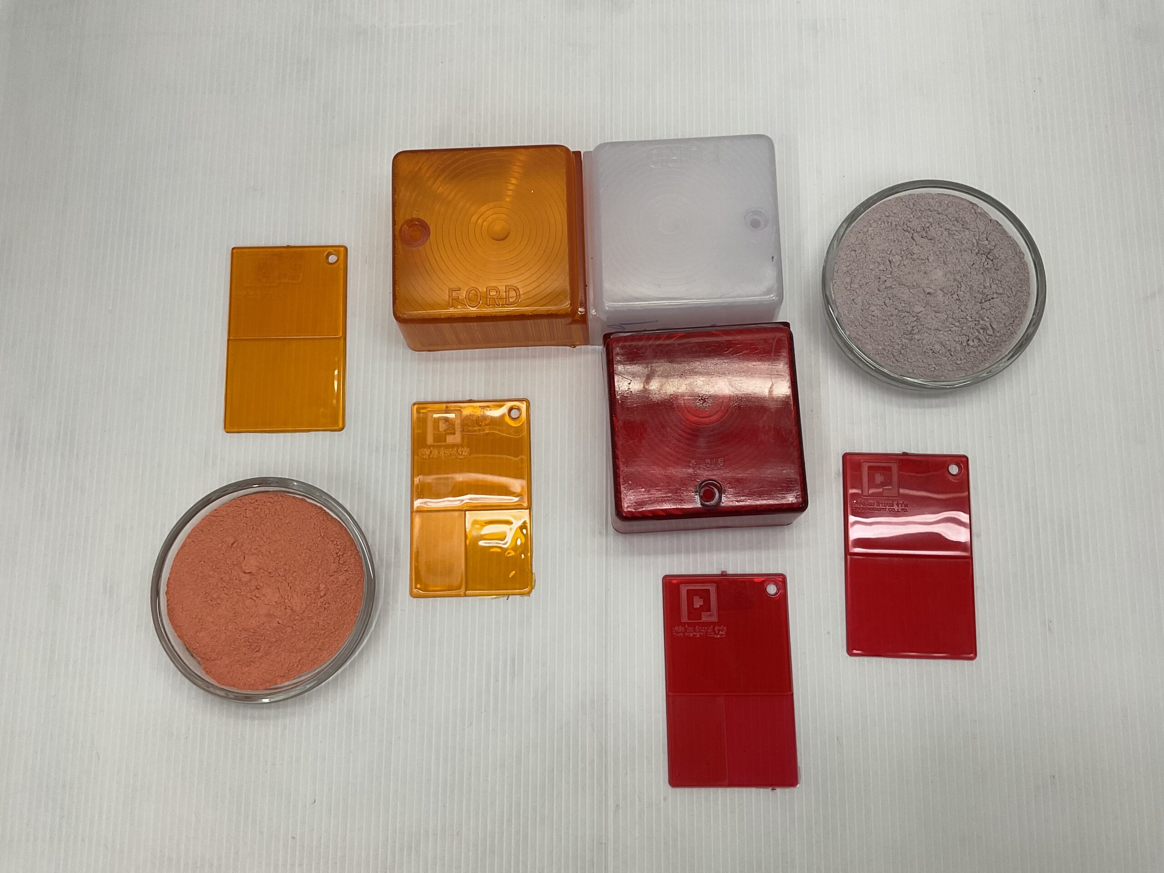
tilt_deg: -79.6
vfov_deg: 48.2
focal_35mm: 29
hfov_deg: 61.7
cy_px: 436
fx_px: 975
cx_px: 582
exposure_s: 1/100
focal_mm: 3
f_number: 1.8
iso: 40
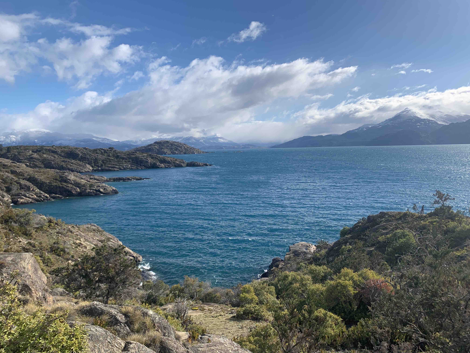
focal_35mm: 26
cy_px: 176
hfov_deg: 67.3
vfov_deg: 53.1
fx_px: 353
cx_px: 235
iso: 25
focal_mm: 4.25
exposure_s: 1/3086
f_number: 1.8
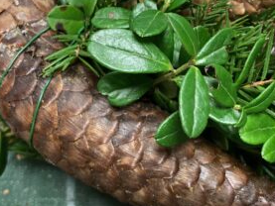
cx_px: 185
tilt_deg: -71.3
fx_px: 477
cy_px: 59
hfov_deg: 31.9
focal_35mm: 60
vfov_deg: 24.2
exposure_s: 1/33
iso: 320
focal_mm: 4.25
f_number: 1.8
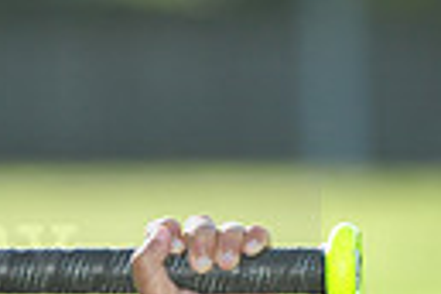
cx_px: -342
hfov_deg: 3.2
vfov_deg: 2.1
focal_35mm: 650
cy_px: 219
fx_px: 7962
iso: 400
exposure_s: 1/1250
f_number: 5
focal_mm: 145
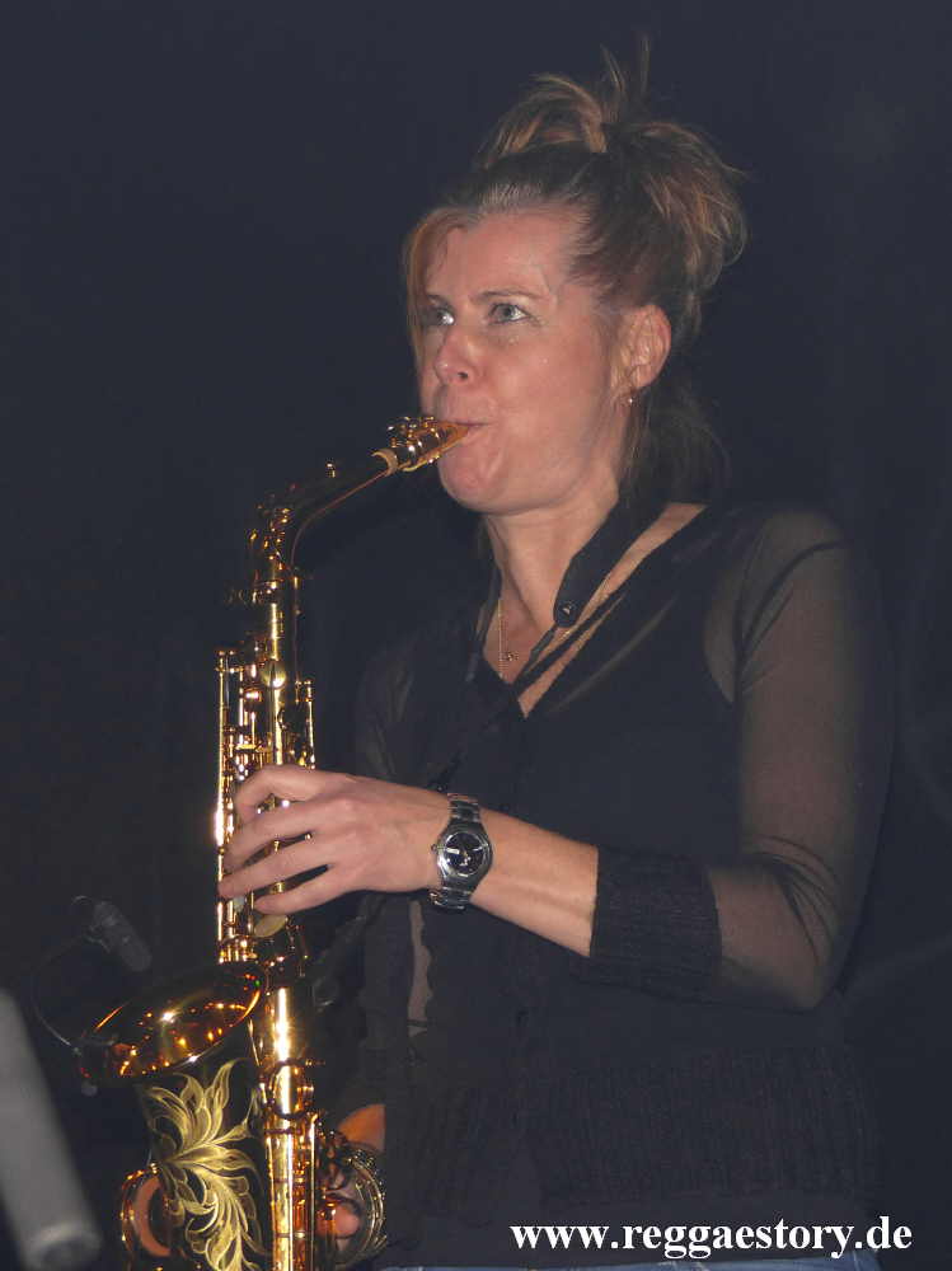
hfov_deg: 13.8
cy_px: 636
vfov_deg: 18.4
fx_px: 3927
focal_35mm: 107
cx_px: 476
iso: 125
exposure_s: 1/60
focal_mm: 19.2
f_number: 2.8
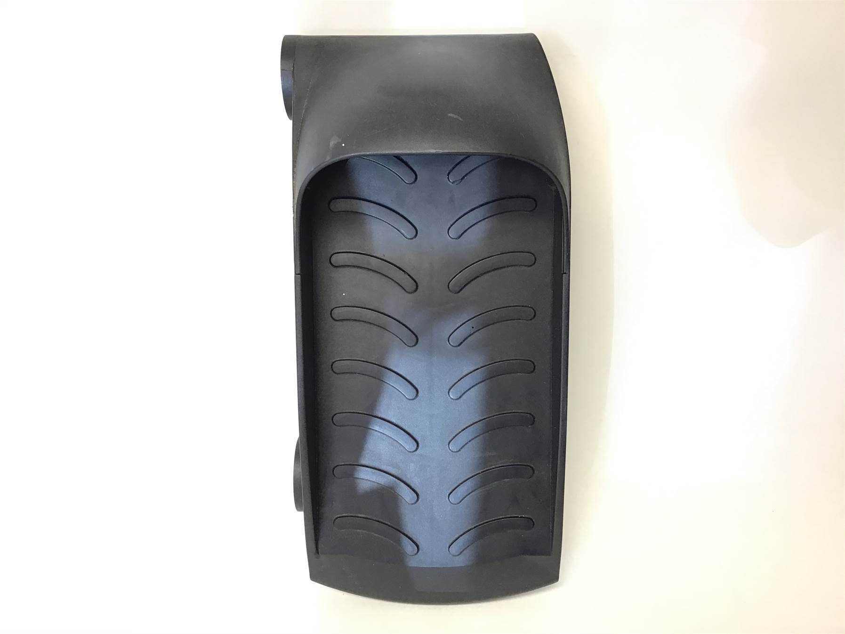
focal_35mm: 31
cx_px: 422
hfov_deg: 58.4
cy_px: 317
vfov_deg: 45.4
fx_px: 757
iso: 50
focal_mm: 3.3
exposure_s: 1/30
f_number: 2.4
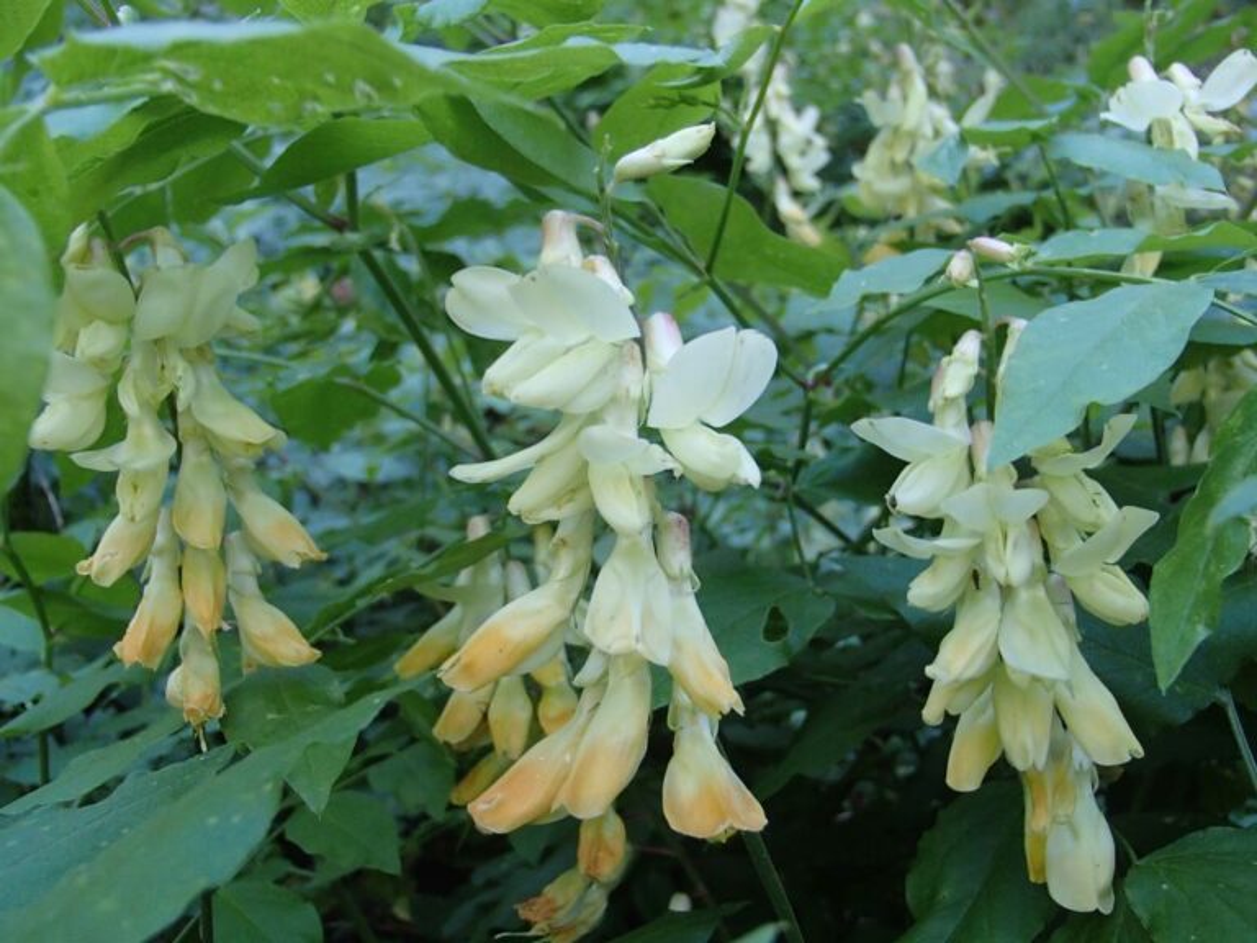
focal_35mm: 37
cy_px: 472
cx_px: 628
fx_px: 1344
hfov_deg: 50.1
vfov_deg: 38.7
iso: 400
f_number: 4.7
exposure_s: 1/160
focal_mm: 6.64
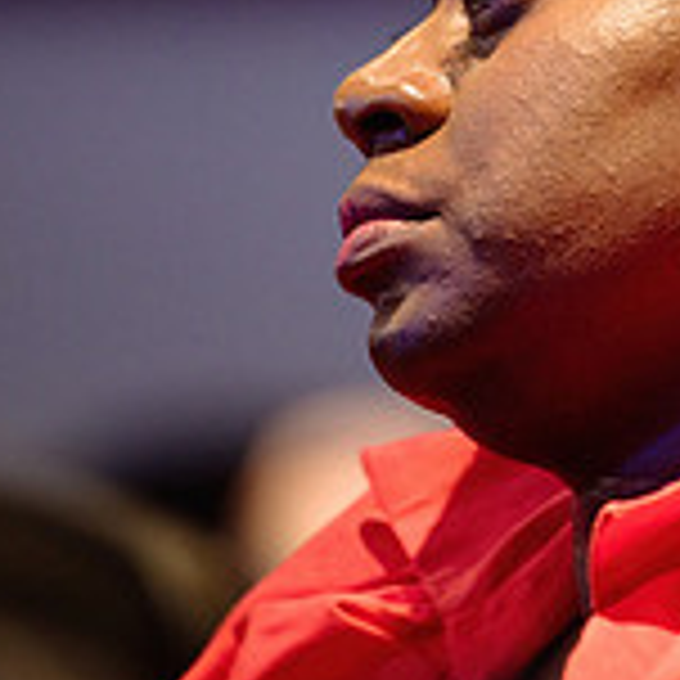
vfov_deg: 2.4
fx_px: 16091
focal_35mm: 724
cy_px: 259
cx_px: 556
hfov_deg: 2.4
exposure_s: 1/50
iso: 1600
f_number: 2.8
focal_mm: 200
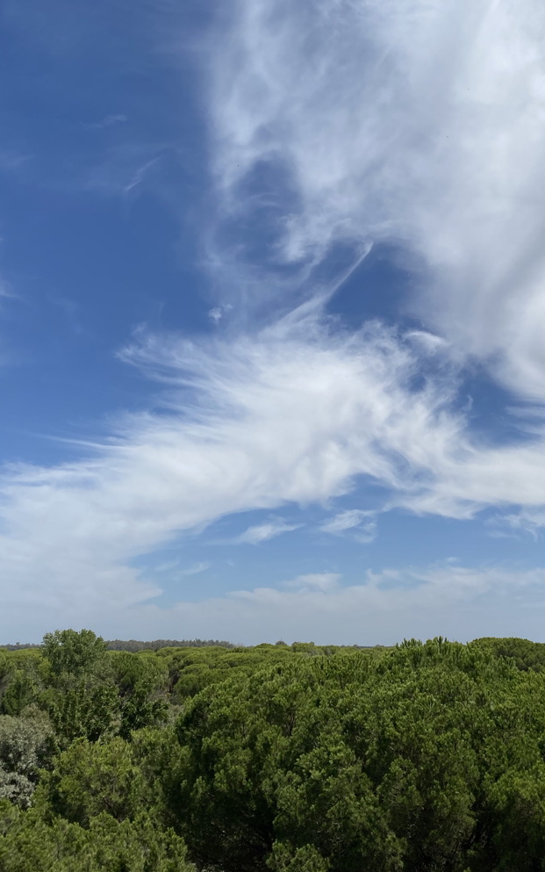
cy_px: 438
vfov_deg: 52.7
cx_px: 393
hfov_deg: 33.9
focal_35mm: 37
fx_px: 879
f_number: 1.8
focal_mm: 4.25
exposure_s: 1/5747
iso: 32
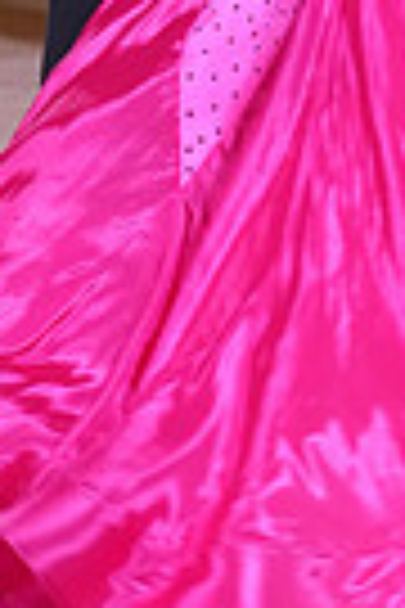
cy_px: -315
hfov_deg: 3.2
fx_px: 7273
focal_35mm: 431
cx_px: 160
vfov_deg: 4.7
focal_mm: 100
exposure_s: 1/250
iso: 3200
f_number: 6.3
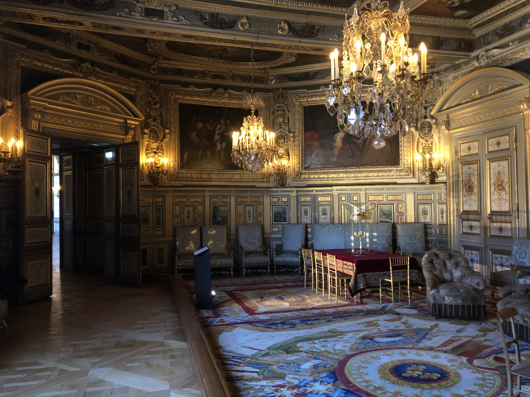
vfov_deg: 49.7
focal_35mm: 28
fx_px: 429
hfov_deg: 63.4
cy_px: 198
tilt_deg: +1.7
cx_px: 265
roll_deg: +1.8
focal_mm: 4
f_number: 1.8
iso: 100
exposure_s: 1/4
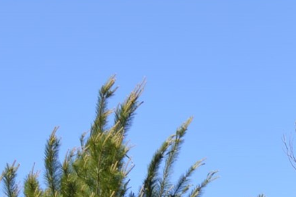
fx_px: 1340
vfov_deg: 7.8
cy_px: 481
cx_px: 508
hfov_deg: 11.8
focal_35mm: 163
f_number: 7.1
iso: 100
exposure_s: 1/200
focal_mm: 22
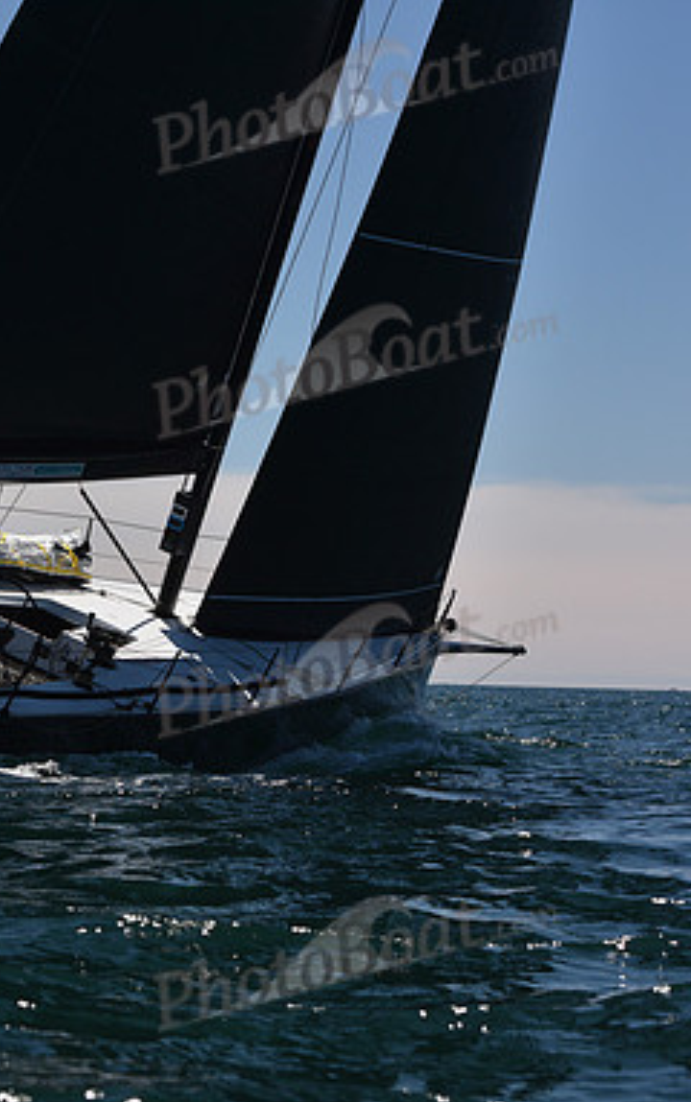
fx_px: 3248
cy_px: 554
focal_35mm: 108
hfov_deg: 12.0
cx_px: 6
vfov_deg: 19.3
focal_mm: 70
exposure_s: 1/800
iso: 250
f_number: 7.1
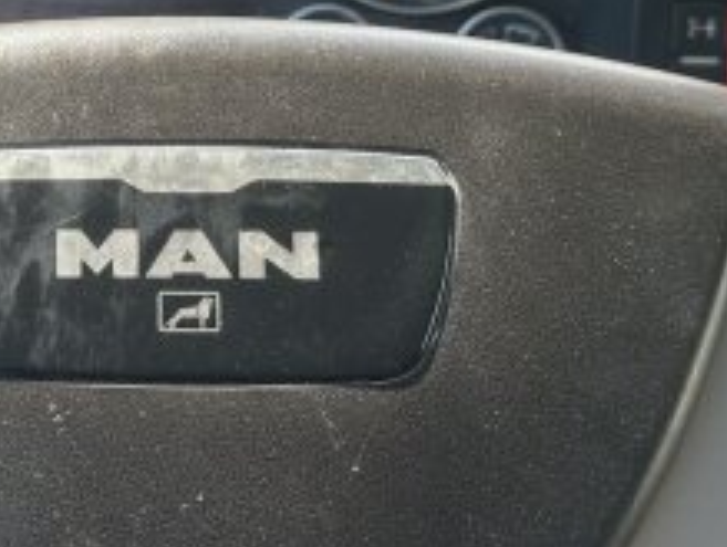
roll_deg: -2.8
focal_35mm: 70
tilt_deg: -39.6
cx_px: 103
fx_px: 1473
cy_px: 83
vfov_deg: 20.7
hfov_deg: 27.0
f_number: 1.78
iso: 100
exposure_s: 1/172
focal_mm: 6.86
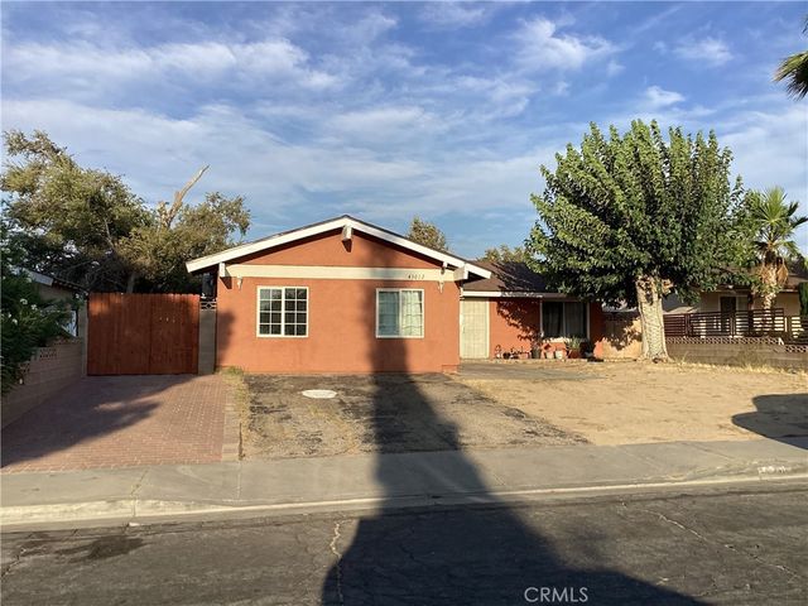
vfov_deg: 45.4
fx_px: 724
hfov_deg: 58.4
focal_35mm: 31
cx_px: 404
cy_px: 303
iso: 25
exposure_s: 1/1294
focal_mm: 3.3
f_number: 2.4
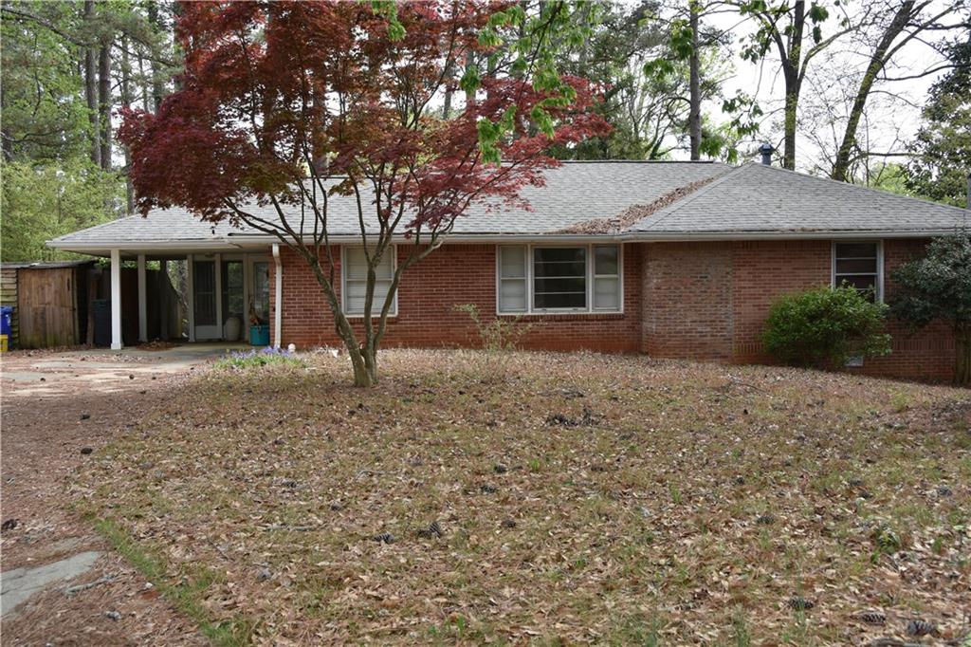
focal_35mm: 39
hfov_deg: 49.6
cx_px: 486
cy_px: 324
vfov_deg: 34.2
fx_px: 1052
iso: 250
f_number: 8
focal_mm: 26
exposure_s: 1/250
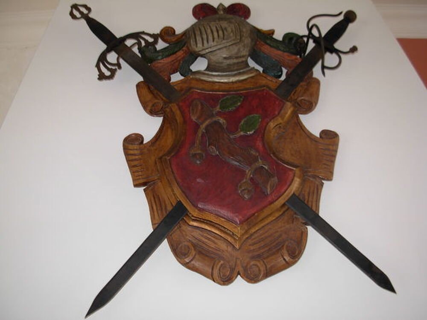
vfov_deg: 37.7
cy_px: 160
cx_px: 214
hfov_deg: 49.0
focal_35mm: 38
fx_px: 469
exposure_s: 1/22.6
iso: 79
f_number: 2.9
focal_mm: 6.3
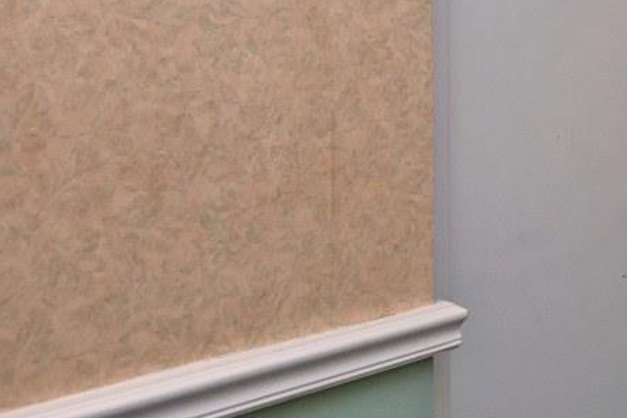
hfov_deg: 36.2
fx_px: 819
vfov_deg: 28.1
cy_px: 88
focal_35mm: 47
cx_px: 673
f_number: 4
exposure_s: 1/60
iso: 1800
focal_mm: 14
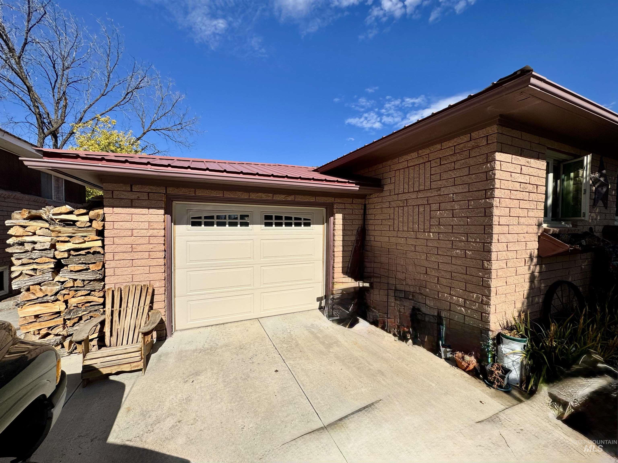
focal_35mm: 14
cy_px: 232
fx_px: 250
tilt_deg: -1.7
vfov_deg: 85.7
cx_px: 309
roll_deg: -0.6
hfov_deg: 102.1
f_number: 2.2
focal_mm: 2.22
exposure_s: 1/3247
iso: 50
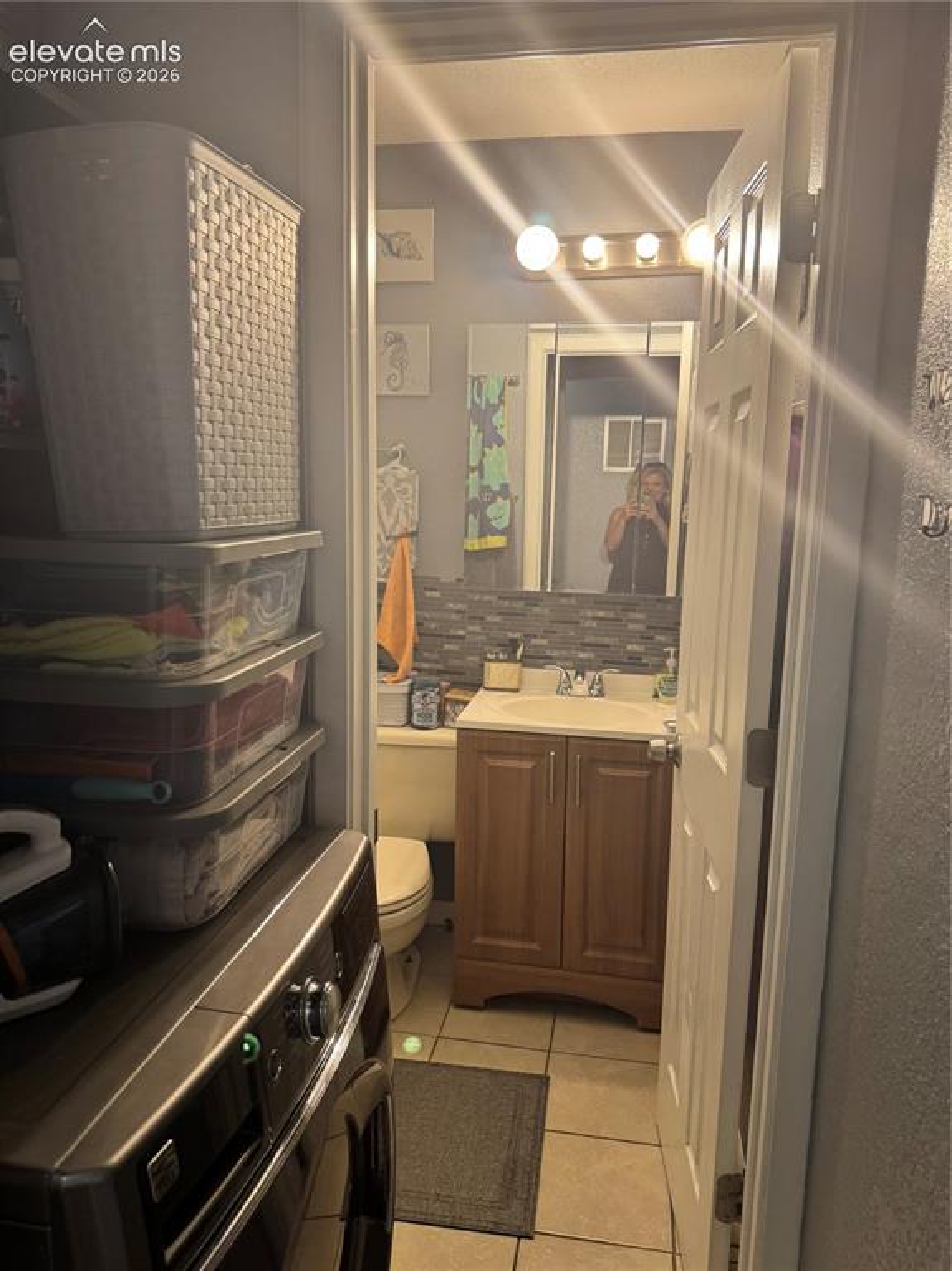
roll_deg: +0.8
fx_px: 881
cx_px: 476
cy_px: 636
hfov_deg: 56.8
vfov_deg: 71.6
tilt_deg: -9.7
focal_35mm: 24
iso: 125
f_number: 1.78
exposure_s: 1/120
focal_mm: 6.76
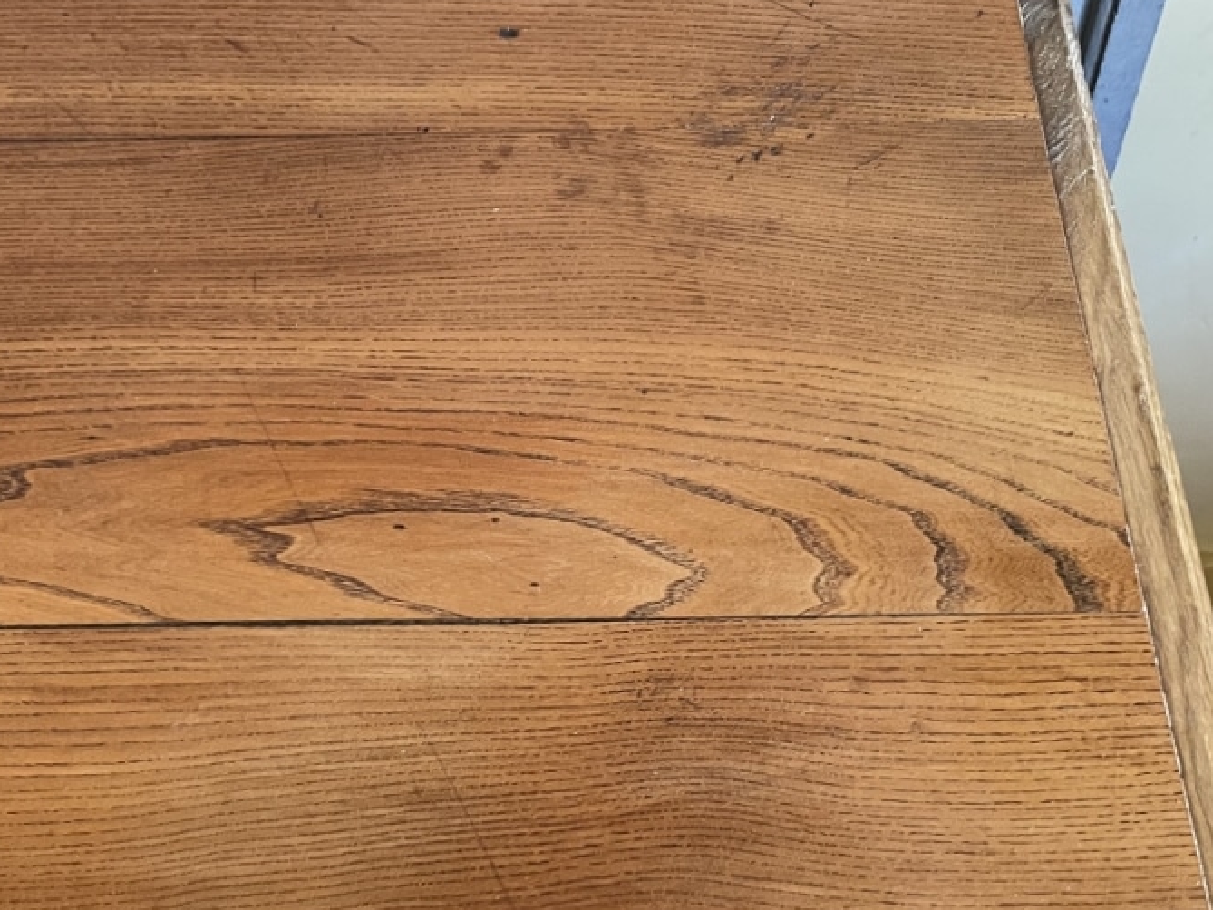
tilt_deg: -58.8
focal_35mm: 47
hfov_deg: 40.3
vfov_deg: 30.7
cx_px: 525
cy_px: 606
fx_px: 1647
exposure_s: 1/33
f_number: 1.6
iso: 400
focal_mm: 4.2
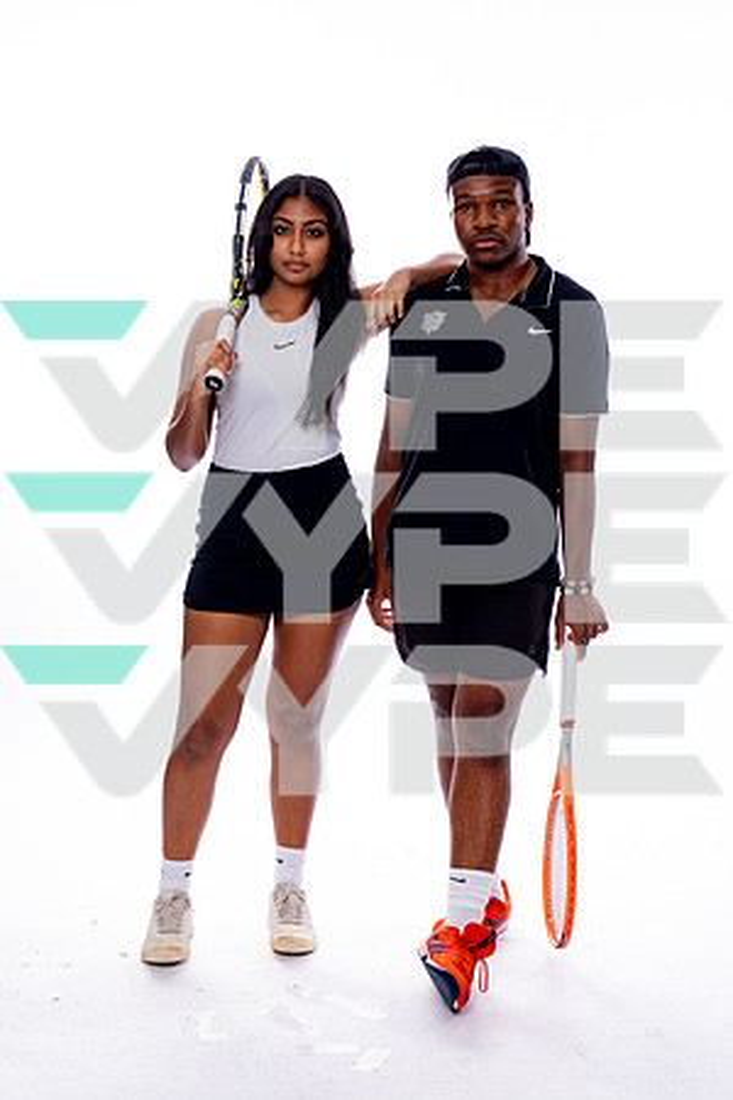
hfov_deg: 22.3
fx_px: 1863
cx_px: 366
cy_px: 550
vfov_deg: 32.9
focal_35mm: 61
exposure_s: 1/250
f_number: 8
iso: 400
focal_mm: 61
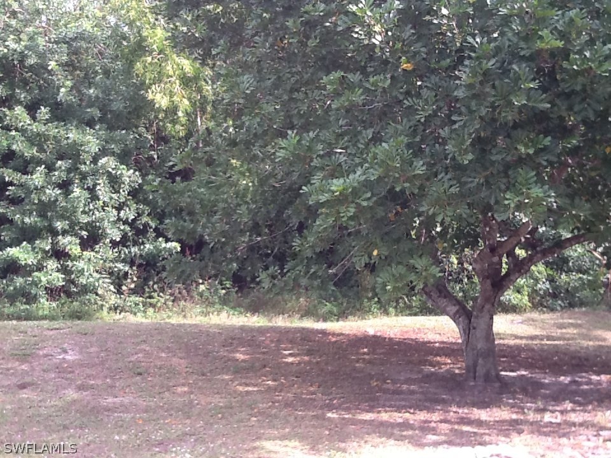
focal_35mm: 44
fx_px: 777
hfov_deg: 42.9
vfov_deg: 32.9
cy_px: 229
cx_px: 306
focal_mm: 2.03
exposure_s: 1/265
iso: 40
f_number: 2.4
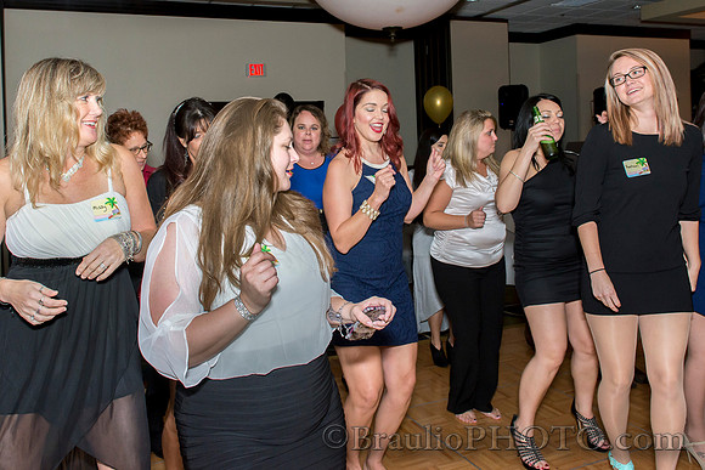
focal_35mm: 33
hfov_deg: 56.7
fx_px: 653
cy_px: 149
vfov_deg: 39.1
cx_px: 343
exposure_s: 1/80
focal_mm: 24
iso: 800
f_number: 5.6
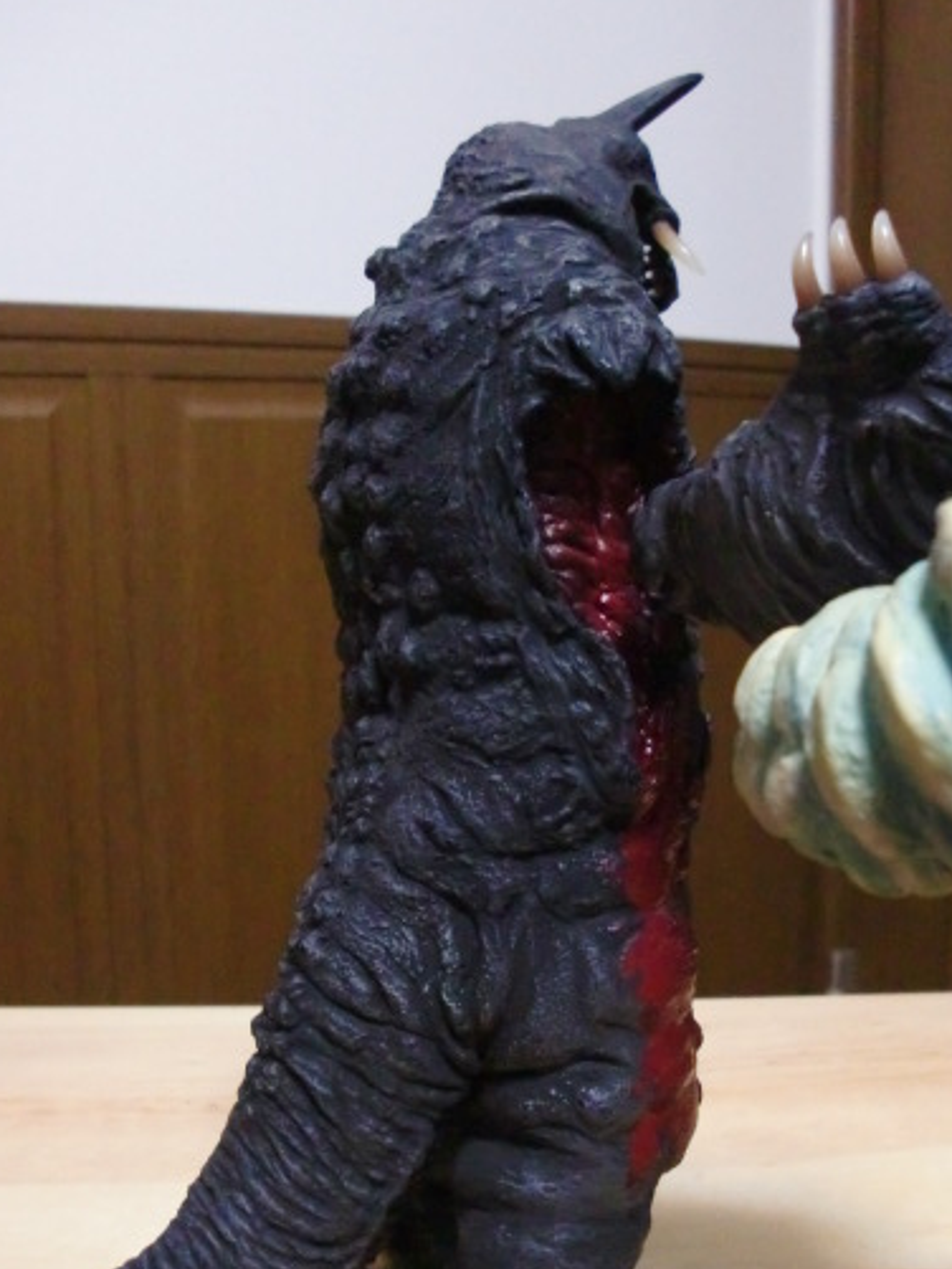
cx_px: 514
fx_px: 1686
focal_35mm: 46
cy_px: 762
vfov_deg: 41.0
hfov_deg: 31.5
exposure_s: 1/60
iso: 1000
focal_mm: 6.3
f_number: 2.8
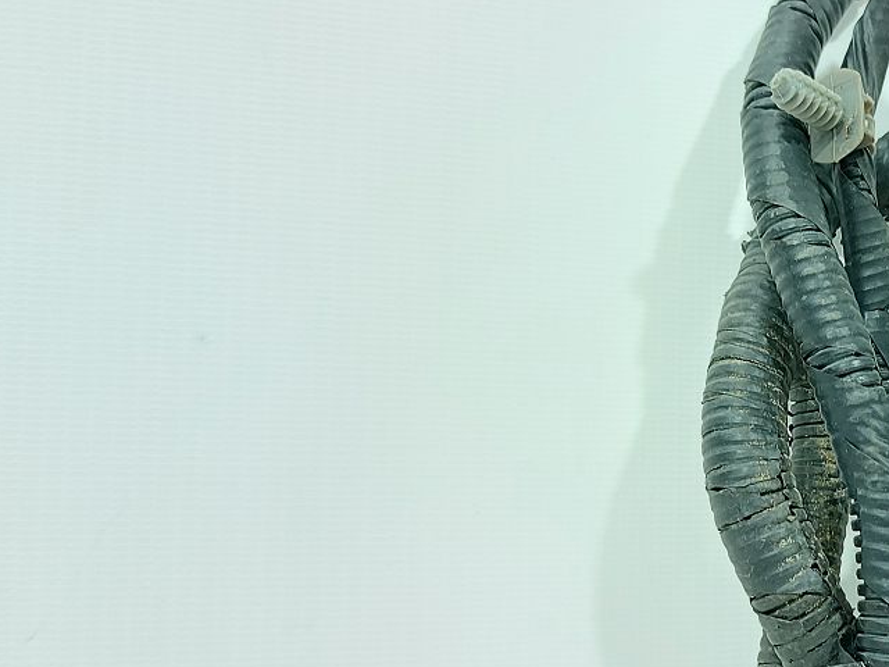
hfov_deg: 33.3
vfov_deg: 28.0
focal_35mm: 52
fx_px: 1335
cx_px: 913
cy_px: 375
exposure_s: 1/50
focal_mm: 5.23
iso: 200
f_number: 1.8
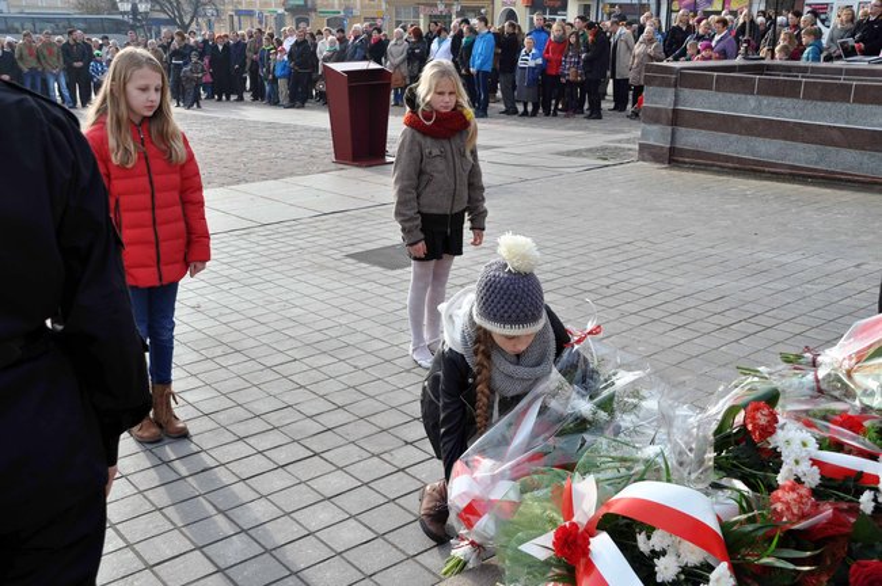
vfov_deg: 35.4
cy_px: 293
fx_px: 918
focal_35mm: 38
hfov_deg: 51.3
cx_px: 441
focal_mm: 25
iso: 200
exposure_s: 1/250
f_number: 8
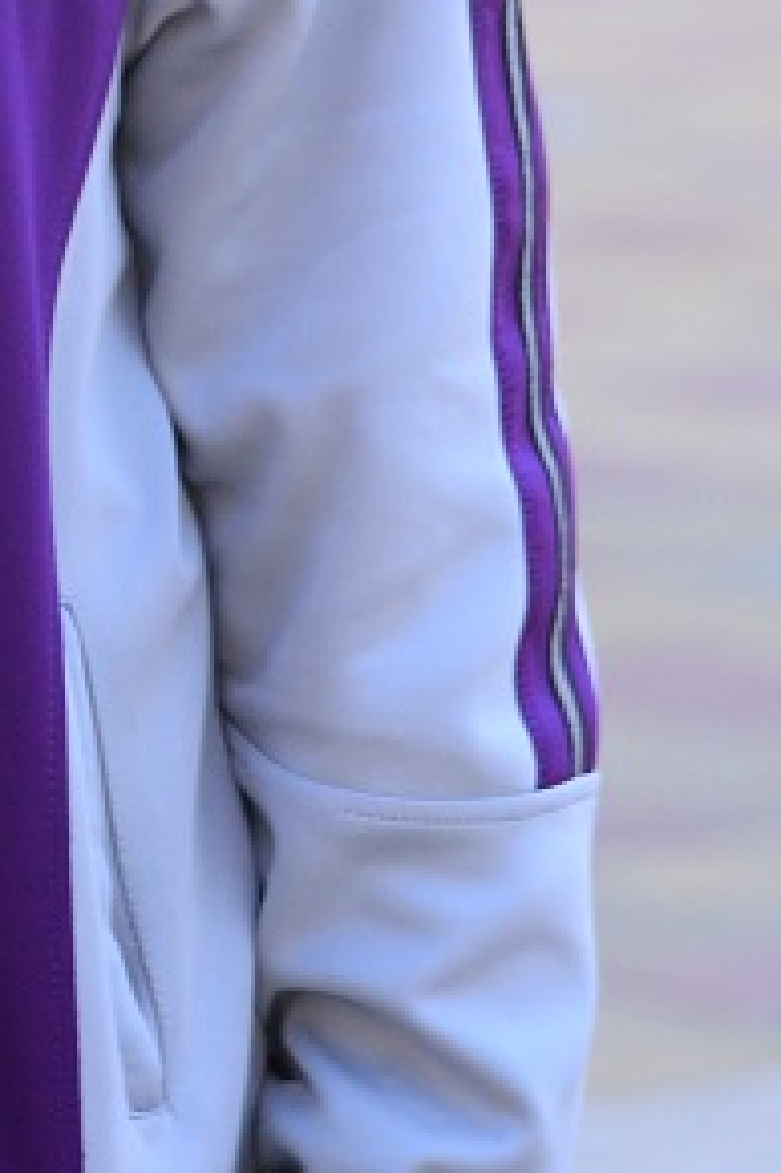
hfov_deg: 3.8
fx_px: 11793
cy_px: -247
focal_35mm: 362
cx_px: -413
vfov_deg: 5.7
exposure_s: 1/2000
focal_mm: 100
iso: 1600
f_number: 4
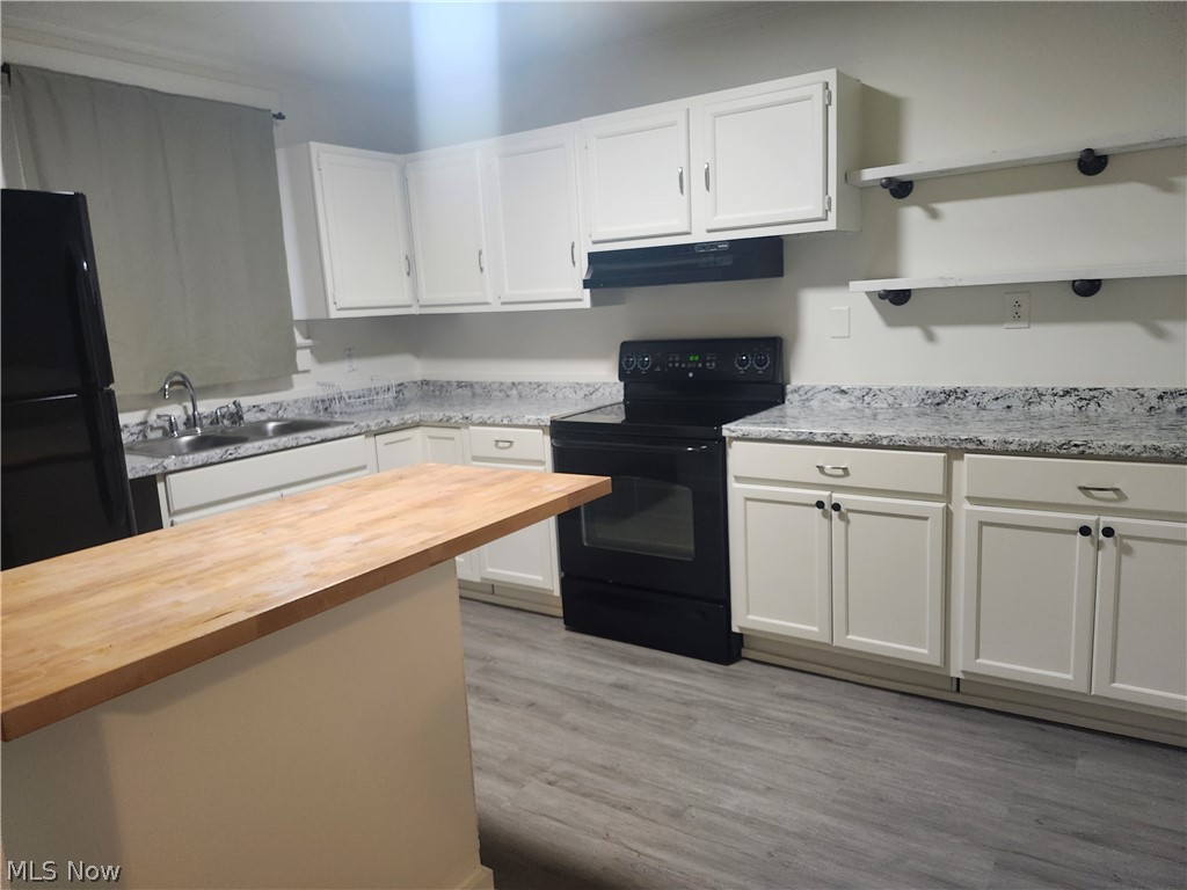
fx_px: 789
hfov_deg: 73.9
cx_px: 594
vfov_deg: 58.9
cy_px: 445
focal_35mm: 23
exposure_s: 1/120
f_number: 1.8
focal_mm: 5.54
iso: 640
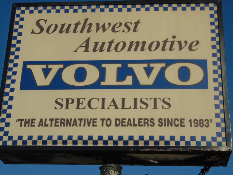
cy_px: 88
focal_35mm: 79
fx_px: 532
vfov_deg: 18.7
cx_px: 116
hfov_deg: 24.7
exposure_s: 1/200
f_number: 15.3
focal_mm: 14
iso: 100
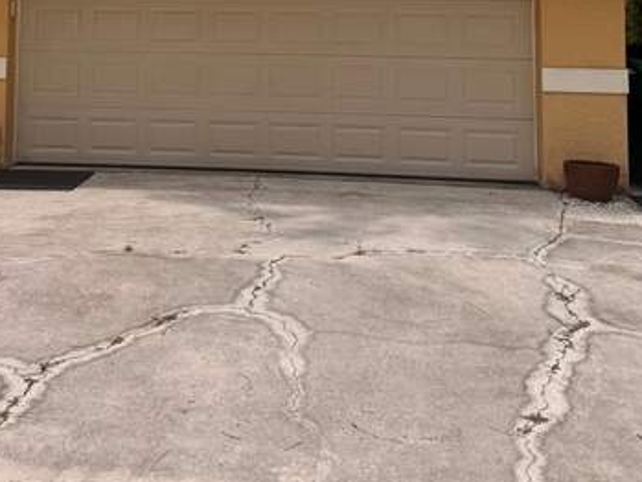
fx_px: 1020
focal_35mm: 55
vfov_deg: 24.8
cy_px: -42
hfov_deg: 34.5
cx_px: 195
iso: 80
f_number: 1.78
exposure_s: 1/7937
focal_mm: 6.76
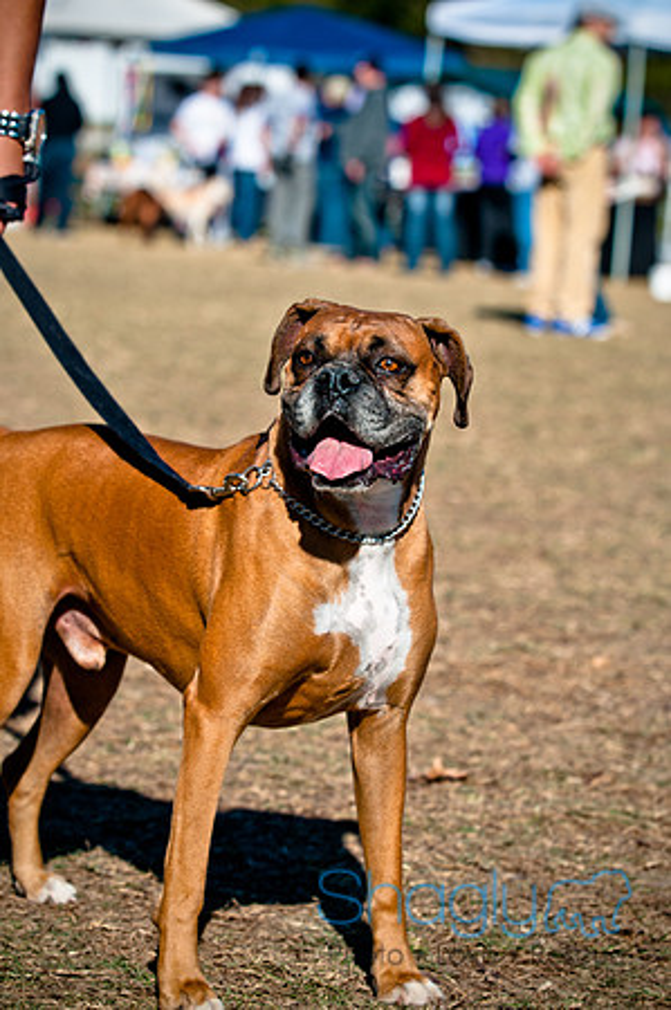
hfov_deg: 9.9
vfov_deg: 14.9
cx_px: 336
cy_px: 505
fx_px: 3867
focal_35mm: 138
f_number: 5
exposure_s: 1/1600
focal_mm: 92
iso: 200
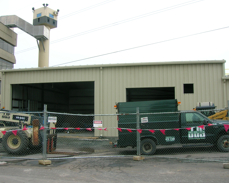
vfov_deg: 41.2
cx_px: 110
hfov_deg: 50.3
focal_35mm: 36
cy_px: 92
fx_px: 244
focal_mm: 5.7
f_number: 4.9
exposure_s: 1/83
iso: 50
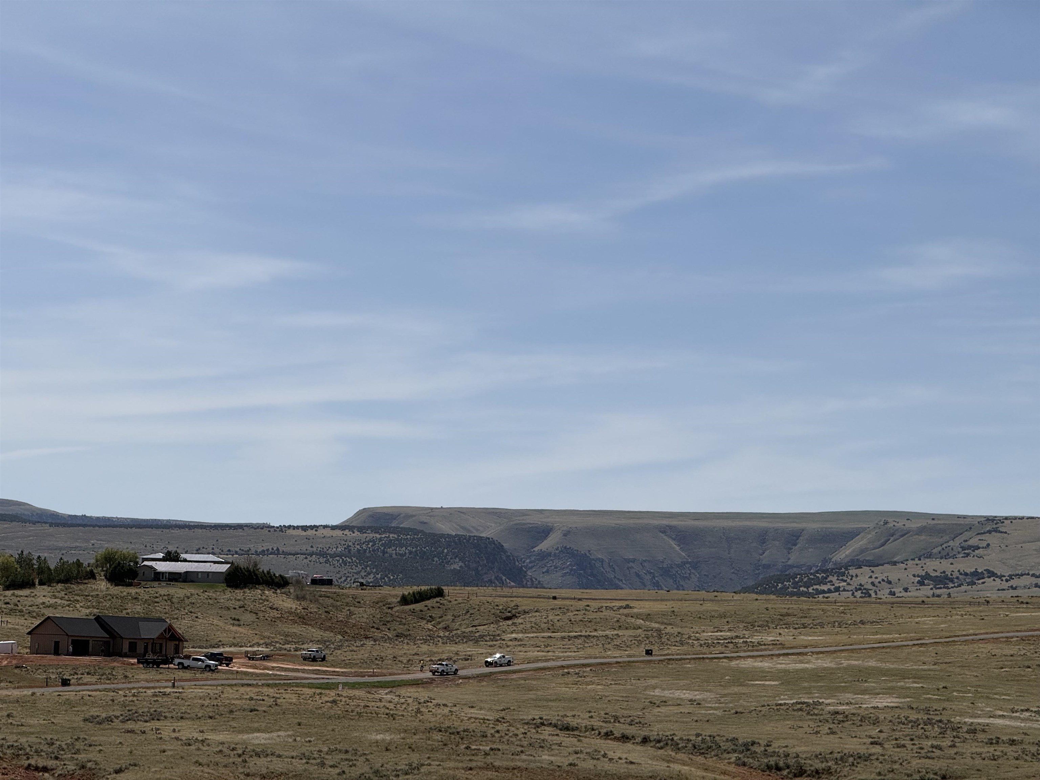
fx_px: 3605
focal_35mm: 120
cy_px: 390
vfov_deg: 12.3
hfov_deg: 16.4
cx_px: 520
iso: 40
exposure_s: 1/3509
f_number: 2.8
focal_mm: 15.66
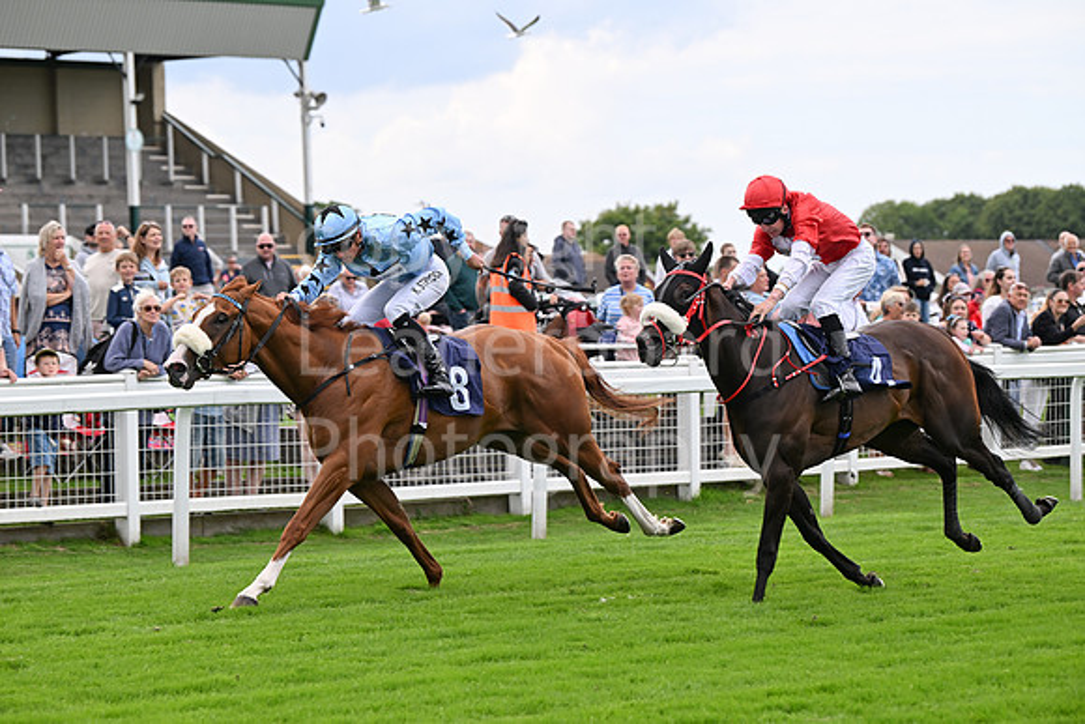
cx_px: 542
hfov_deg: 15.2
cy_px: 362
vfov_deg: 10.2
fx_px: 4070
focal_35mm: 135
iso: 500
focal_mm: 135
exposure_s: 1/1250
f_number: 5
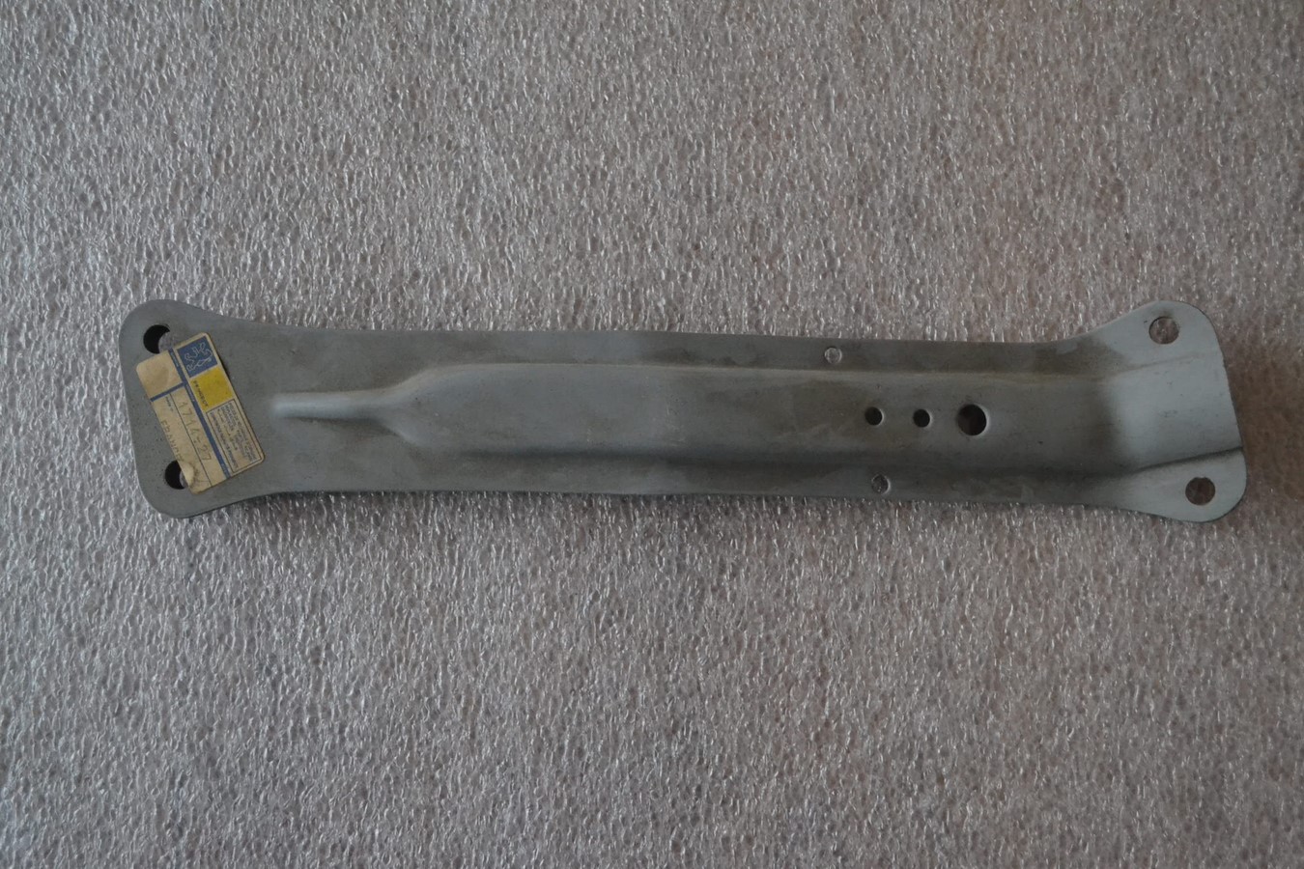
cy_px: 434
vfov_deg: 34.2
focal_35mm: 39
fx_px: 1413
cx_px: 652
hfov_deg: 49.6
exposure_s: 1/50
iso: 3200
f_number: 4.2
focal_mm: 26
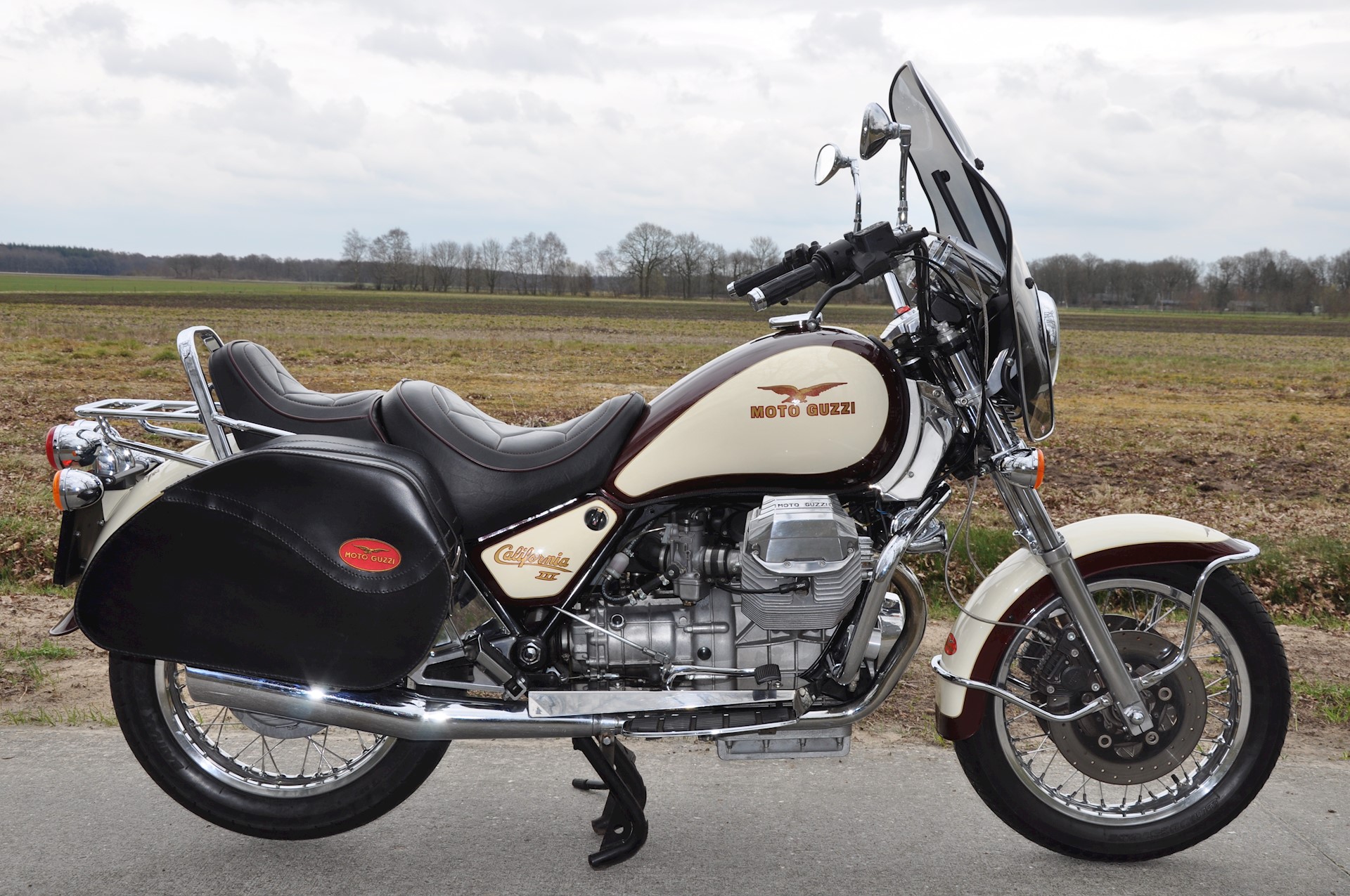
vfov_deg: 34.1
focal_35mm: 39
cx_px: 675
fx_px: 1461
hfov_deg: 49.6
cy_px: 448
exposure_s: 1/200
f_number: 10
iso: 200
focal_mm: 26
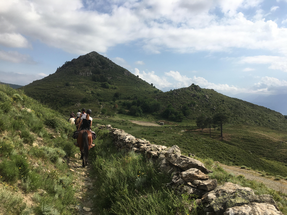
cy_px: 108
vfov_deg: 48.2
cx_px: 144
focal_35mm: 29
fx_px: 240
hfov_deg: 61.7
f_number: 2.2
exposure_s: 1/1972
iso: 25
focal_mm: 4.15
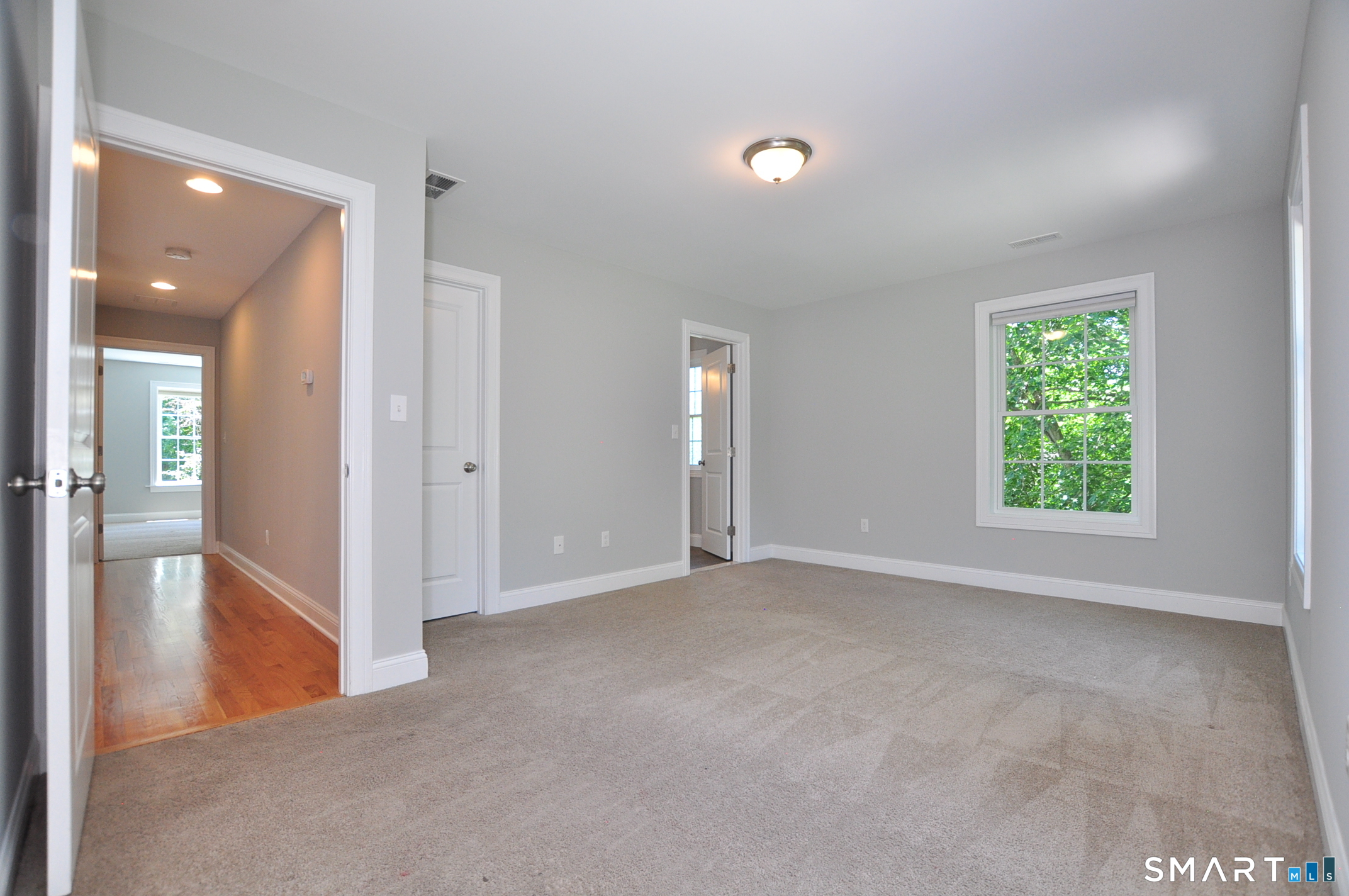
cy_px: 448
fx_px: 561
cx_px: 674
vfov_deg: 77.2
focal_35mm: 15
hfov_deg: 100.5
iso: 640
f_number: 4.5
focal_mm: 10
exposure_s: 1/100
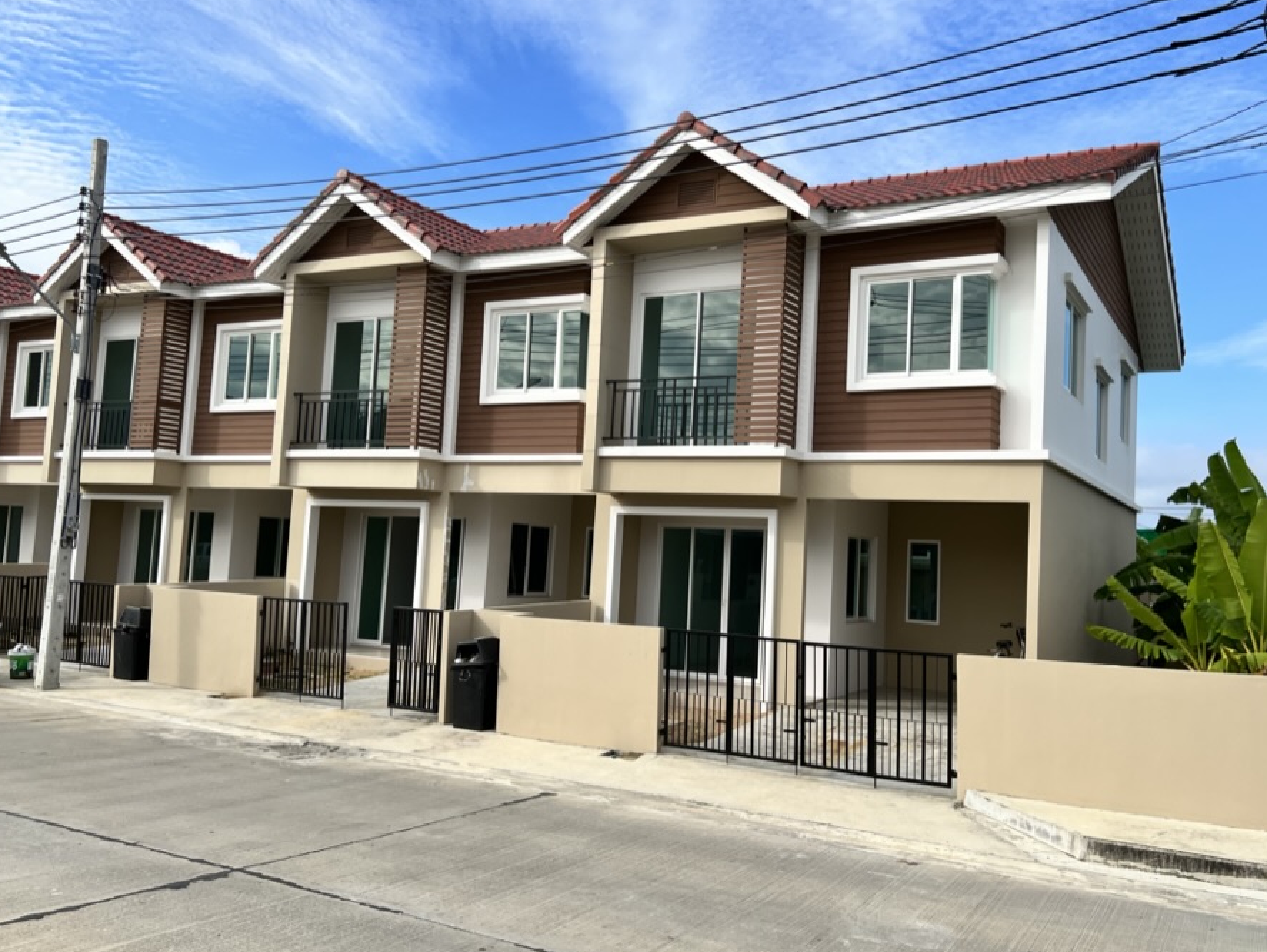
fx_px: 1098
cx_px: 668
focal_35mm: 30
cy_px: 471
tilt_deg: +4.9
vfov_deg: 46.8
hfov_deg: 59.9
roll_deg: -3.3
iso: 50
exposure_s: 1/4115
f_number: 1.5
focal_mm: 5.7
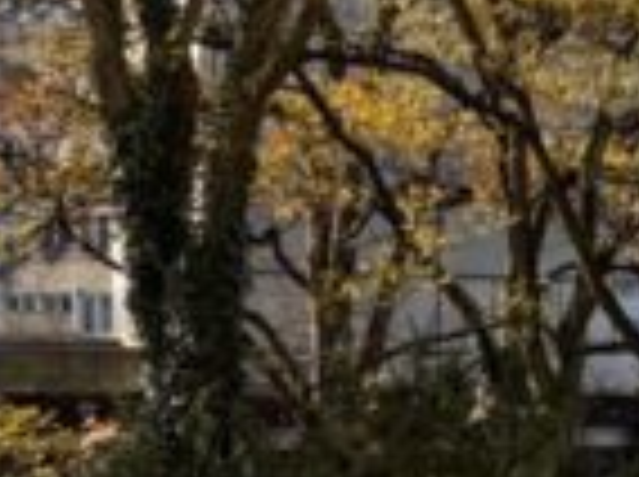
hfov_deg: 18.9
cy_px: 562
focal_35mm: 101
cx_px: 666
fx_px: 1861
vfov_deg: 14.2
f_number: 2.2
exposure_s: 1/1034
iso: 40
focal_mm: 2.22
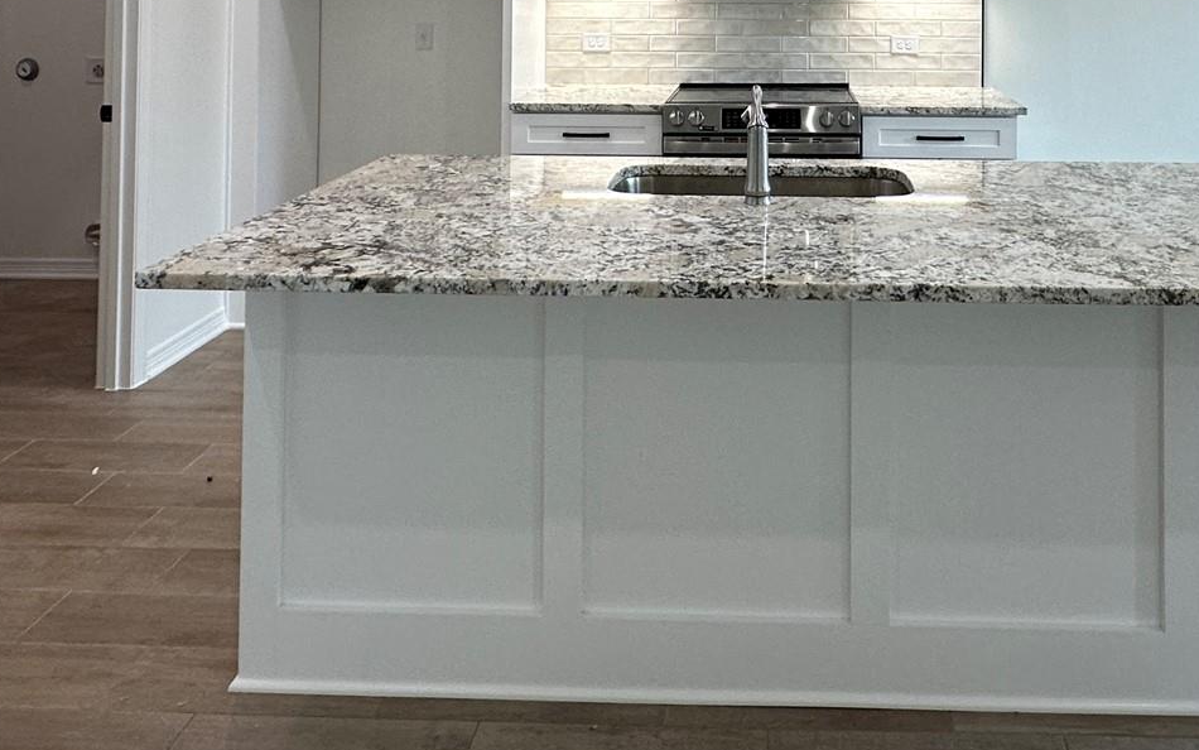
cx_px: 748
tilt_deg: +2.0
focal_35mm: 32
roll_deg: -0.2
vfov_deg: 34.5
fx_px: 1046
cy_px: -59
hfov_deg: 58.9
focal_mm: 2.22
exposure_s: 1/120
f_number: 2.2
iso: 160
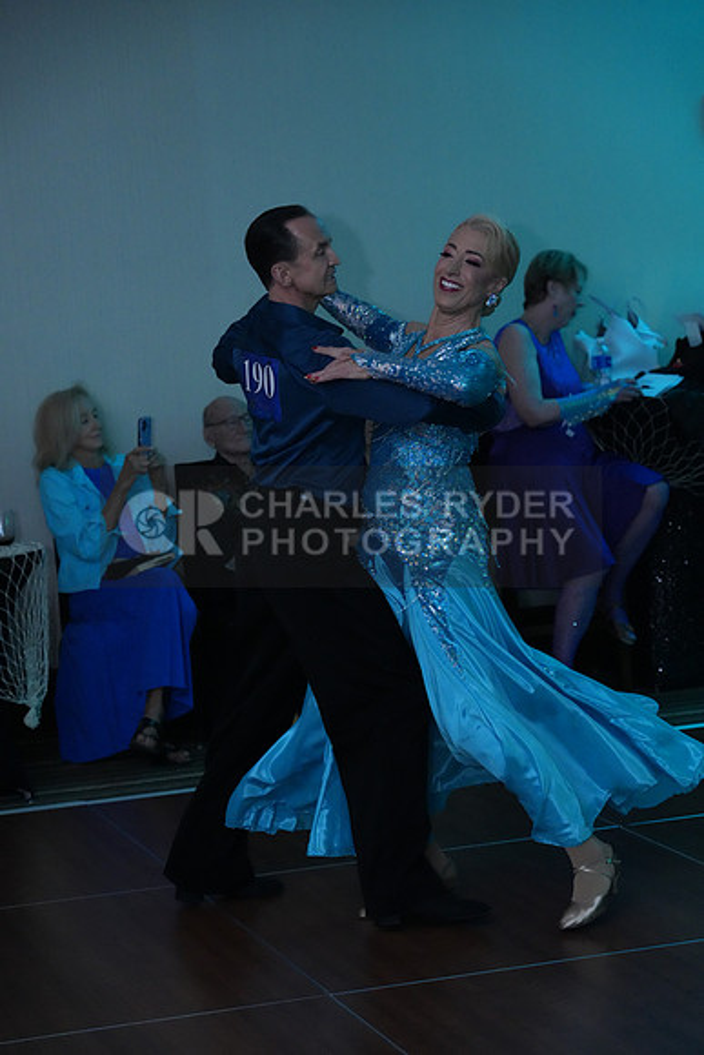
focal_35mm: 89
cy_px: 528
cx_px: 352
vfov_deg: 22.9
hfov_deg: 15.4
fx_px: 2609
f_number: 4.5
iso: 8000
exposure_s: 1/200
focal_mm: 89
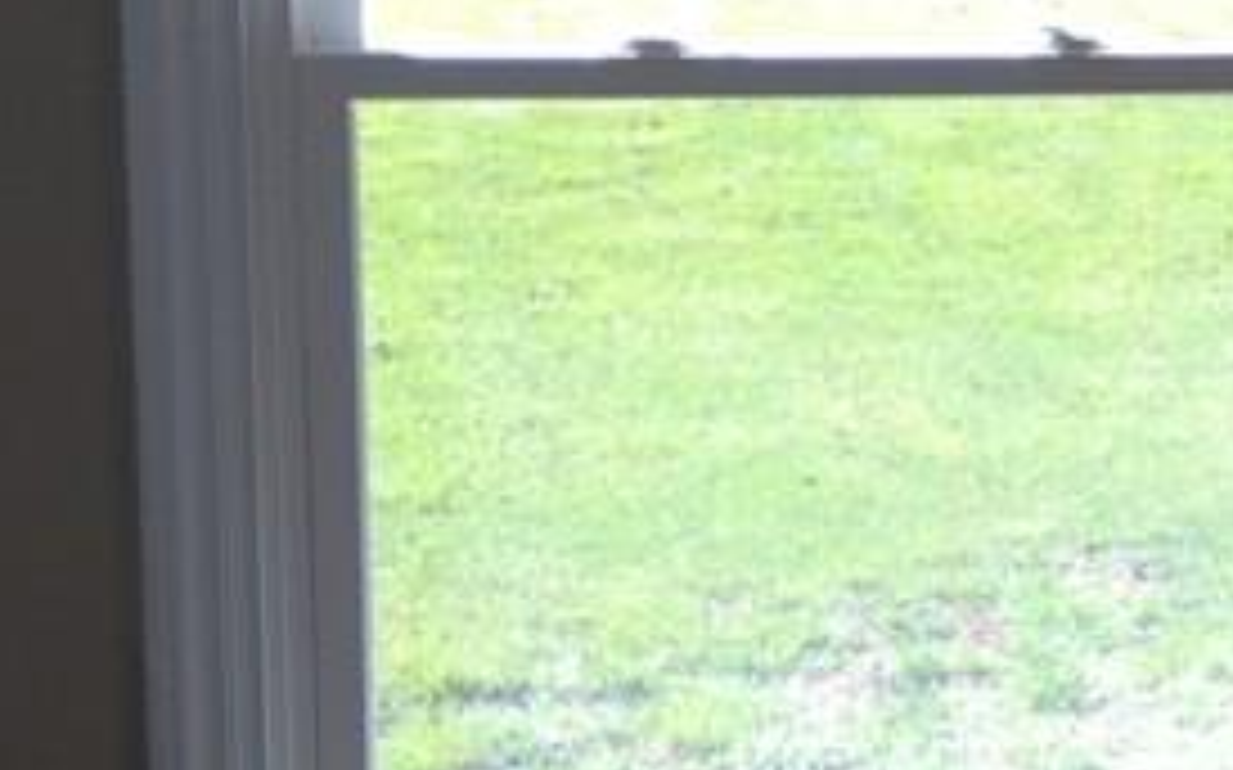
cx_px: 2192
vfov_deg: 11.4
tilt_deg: -9.0
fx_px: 3863
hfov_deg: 15.6
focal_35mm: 115
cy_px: 311
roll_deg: -0.6
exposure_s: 1/129
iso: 32
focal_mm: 4.15
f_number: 2.2
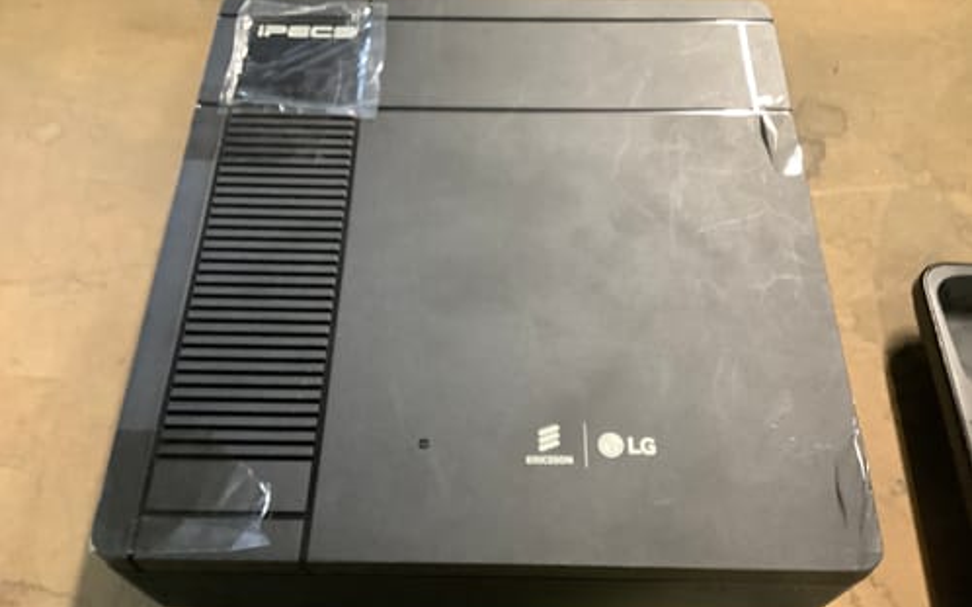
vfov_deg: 38.3
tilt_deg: -58.2
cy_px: 302
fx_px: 874
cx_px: 486
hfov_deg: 58.2
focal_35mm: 33
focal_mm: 3.3
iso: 320
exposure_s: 1/25
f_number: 2.4
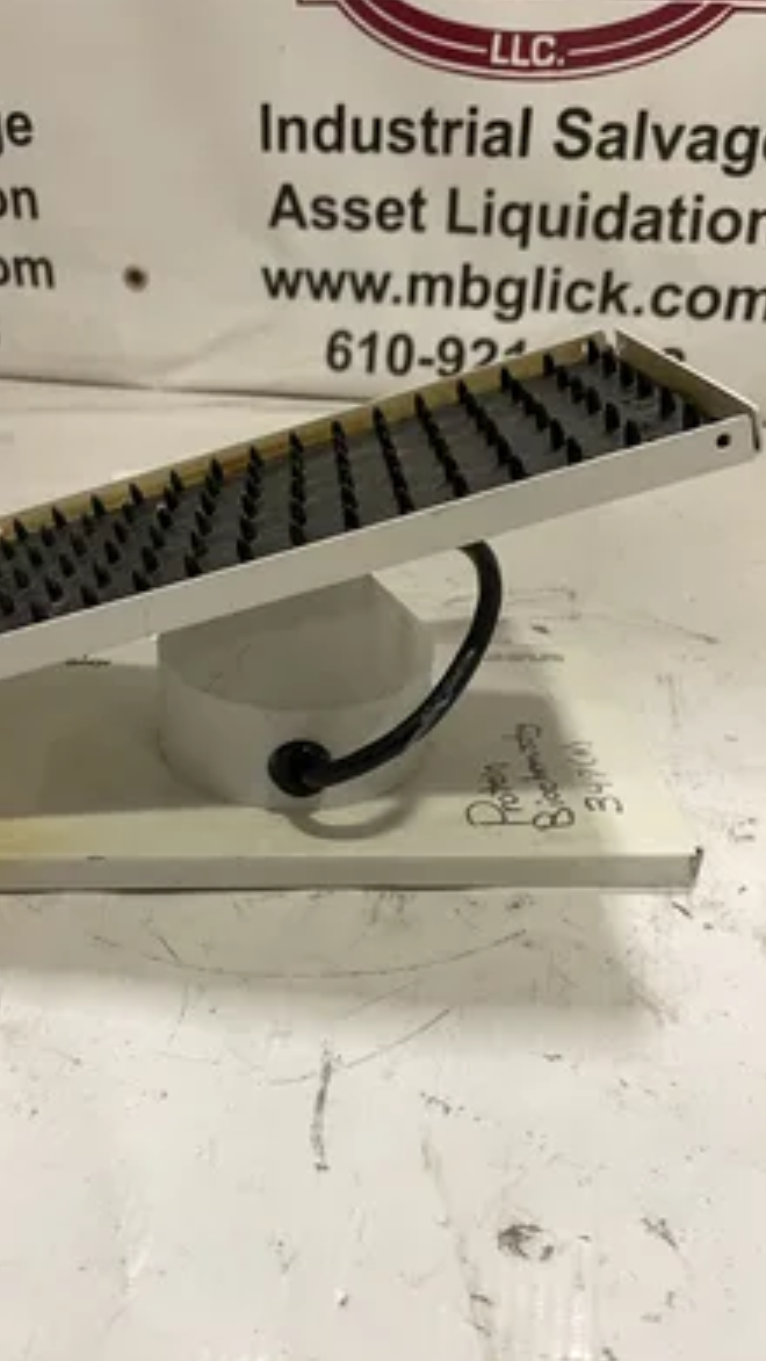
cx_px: 299
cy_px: 686
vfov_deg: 66.1
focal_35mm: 29
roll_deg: -1.7
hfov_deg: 40.0
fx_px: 1047
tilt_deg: -29.6
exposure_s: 1/60
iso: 125
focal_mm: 4.2
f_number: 1.6
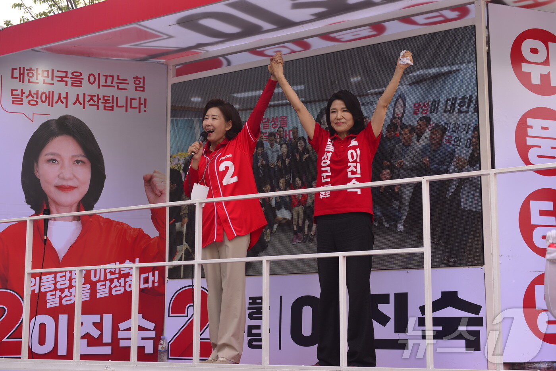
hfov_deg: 33.4
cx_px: 278
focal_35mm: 60
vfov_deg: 22.6
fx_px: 927
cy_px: 186
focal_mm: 60
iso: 200
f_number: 7.1
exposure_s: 1/200
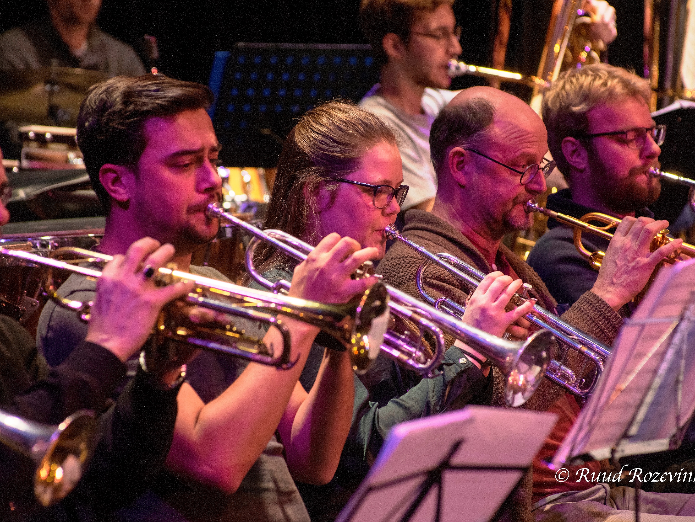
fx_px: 4417
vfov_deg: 6.8
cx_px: 374
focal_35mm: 220
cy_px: 261
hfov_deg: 9.0
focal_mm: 135
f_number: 5
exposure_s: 1/160
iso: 400
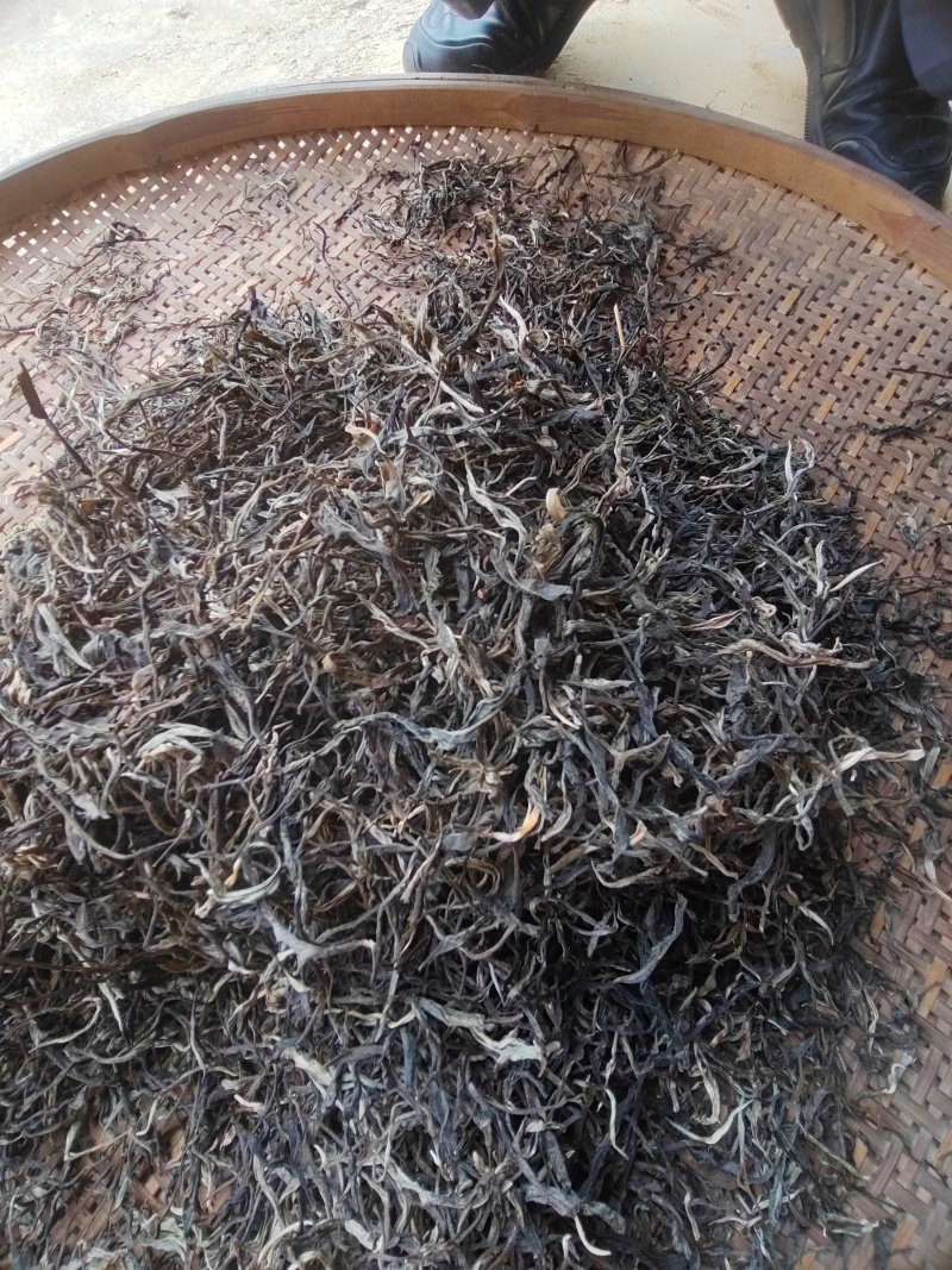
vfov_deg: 94.5
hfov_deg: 78.1
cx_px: 476
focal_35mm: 16
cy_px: 635
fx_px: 587
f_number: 2.2
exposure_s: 1/159
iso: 100
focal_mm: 1.68
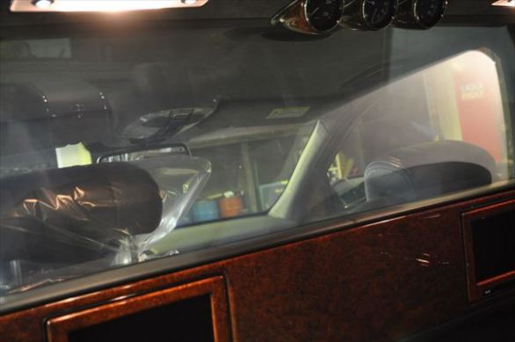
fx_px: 643
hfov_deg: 43.7
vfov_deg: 29.8
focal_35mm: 45
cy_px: 171
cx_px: 258
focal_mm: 30
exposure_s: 1/8
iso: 900
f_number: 4.2
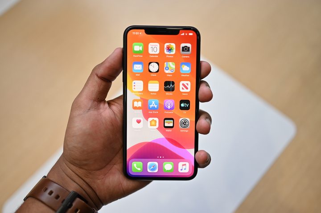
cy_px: 106
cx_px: 160
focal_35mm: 35
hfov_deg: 54.5
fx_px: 312
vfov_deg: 37.8
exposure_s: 1/400
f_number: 1.8
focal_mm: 35
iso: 100
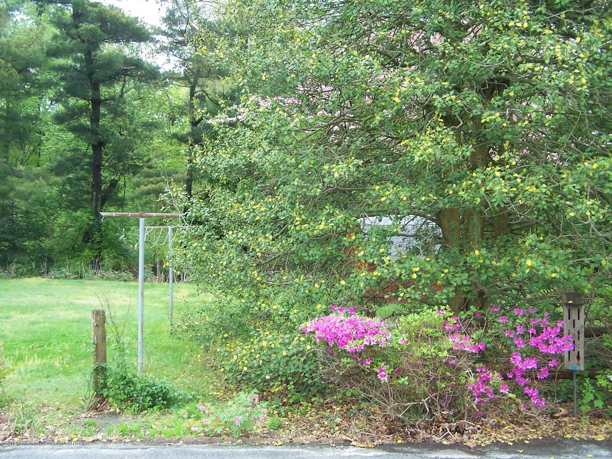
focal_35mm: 38
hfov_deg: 49.0
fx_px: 672
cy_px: 230
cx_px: 306
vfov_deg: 37.7
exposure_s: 1/125
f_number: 2.8
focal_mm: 6.3
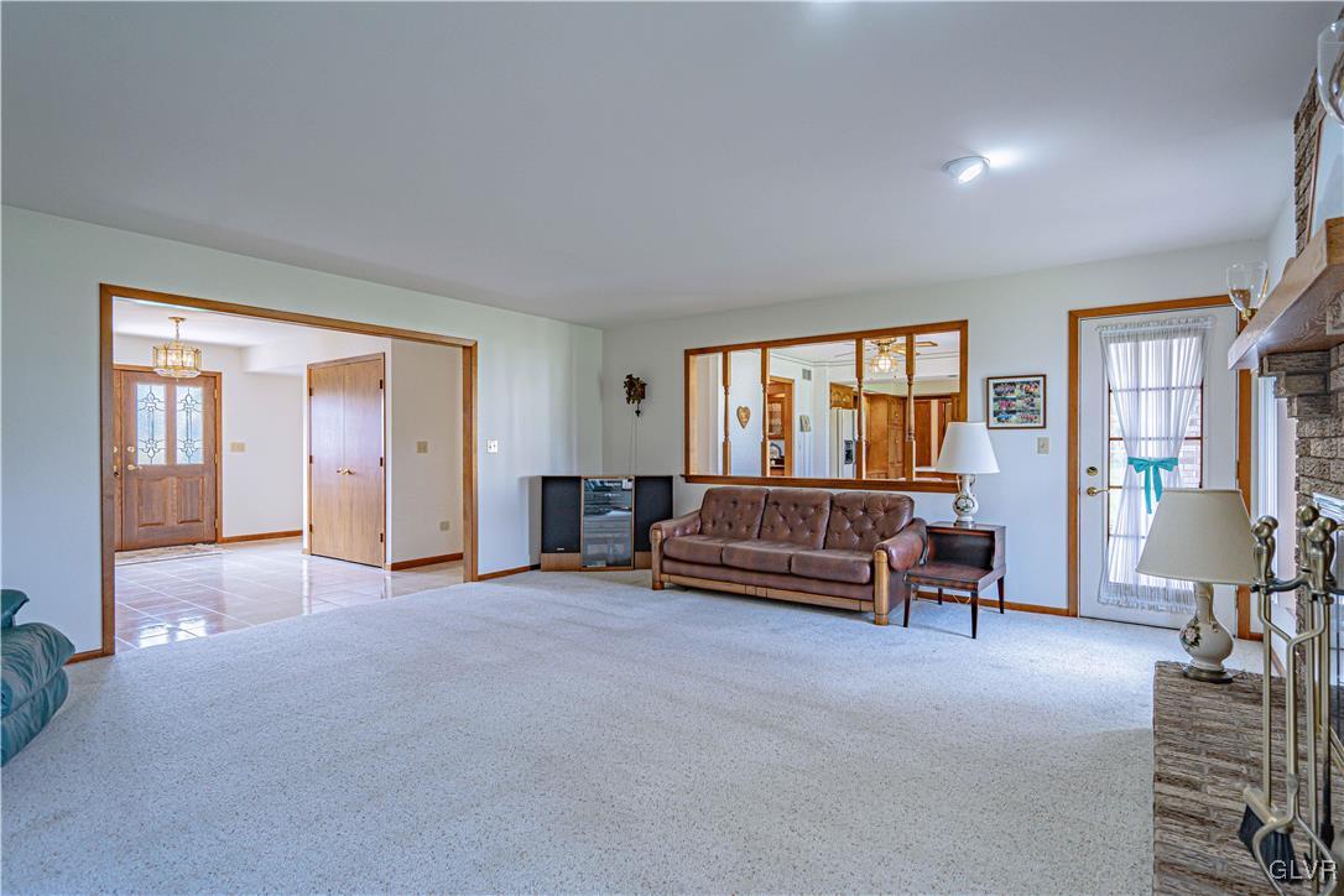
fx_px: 635
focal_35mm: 17
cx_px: 672
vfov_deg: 70.4
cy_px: 448
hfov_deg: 93.3
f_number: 5
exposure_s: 1/400
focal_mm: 17
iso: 800
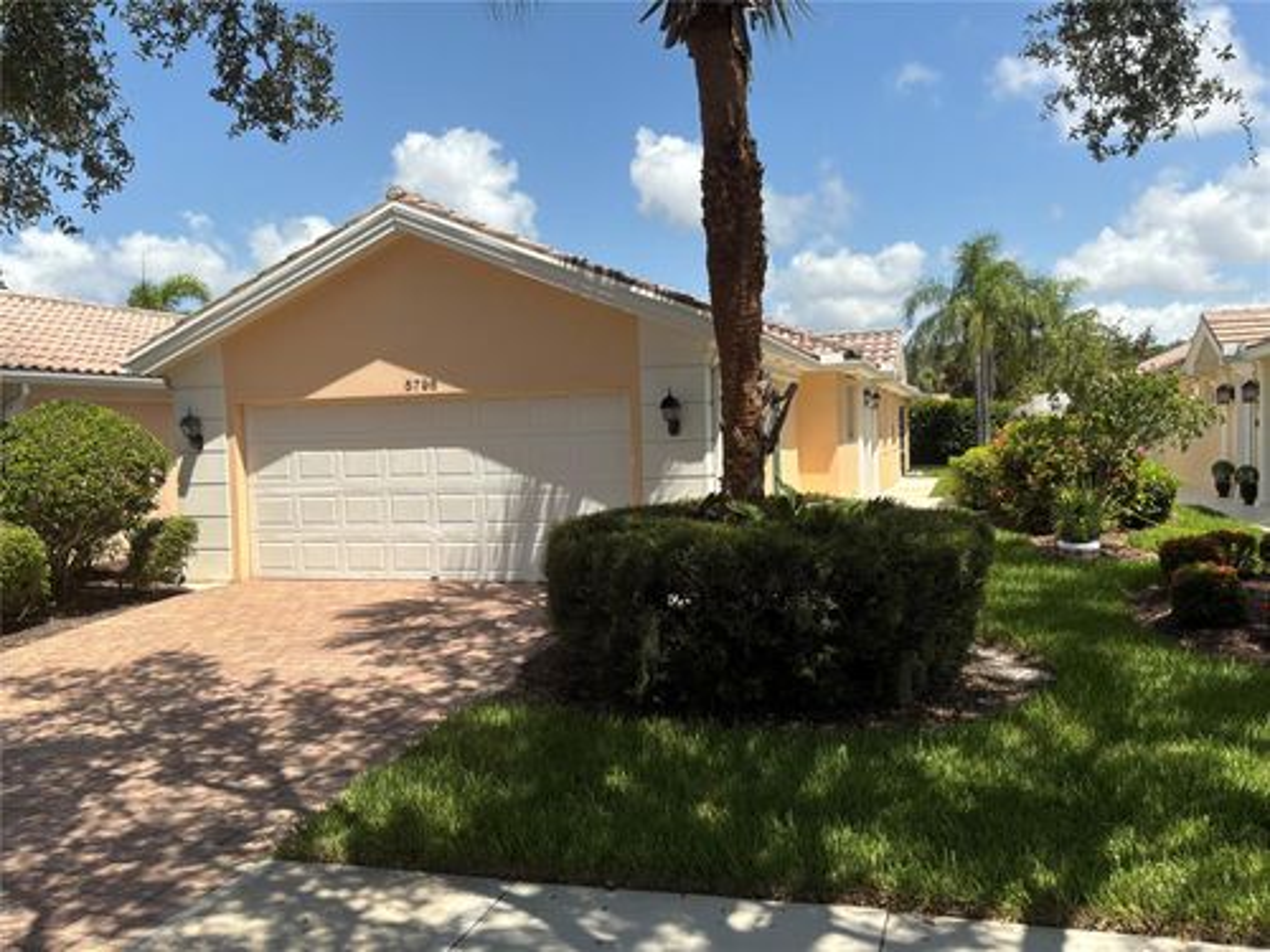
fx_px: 1027
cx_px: 635
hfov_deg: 63.4
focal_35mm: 28
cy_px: 476
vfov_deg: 49.7
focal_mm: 3
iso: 25
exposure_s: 1/1848
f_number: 1.8
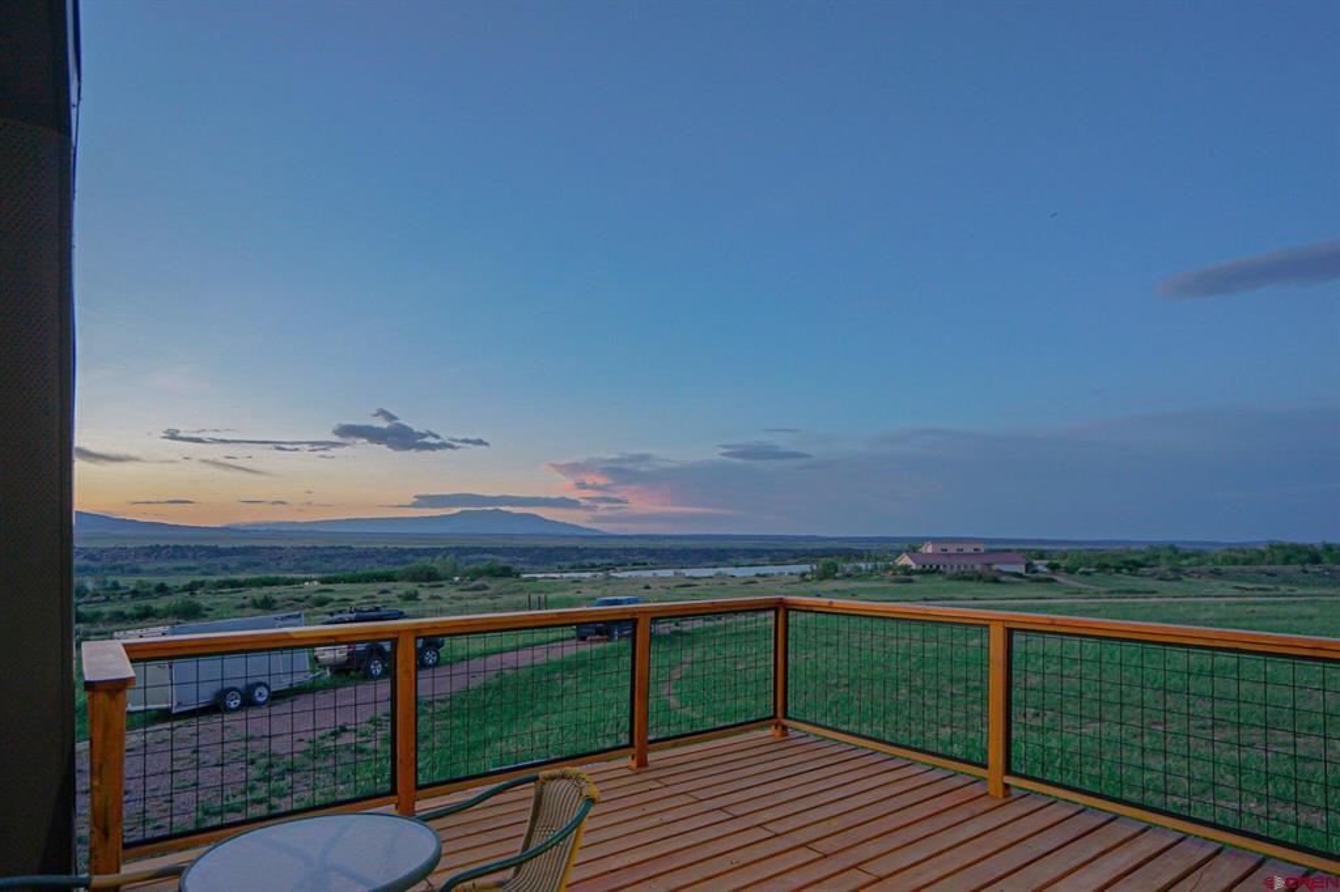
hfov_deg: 86.9
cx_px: 670
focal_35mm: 19
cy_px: 446
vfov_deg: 64.5
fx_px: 707
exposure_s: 1/60
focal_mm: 19
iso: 320
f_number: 4
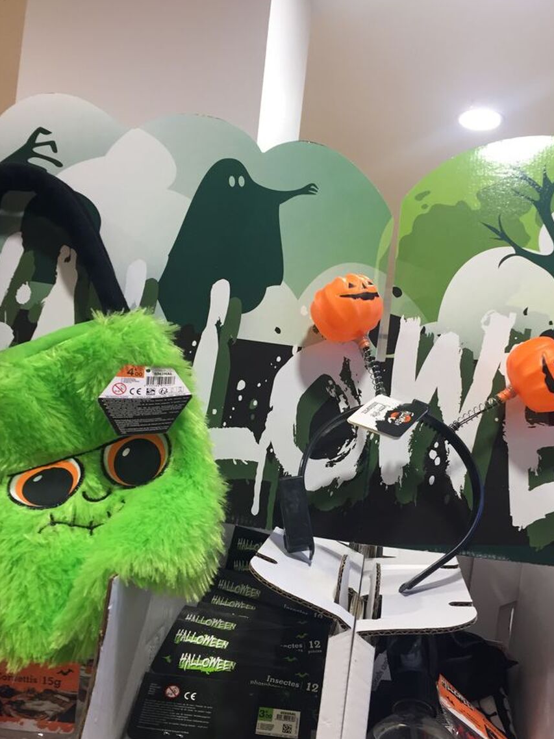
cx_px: 314
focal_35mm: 34
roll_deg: -4.6
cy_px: 378
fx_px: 725
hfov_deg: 41.7
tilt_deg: +0.2
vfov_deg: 53.9
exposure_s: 1/33
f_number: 2.2
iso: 50
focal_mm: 4.15
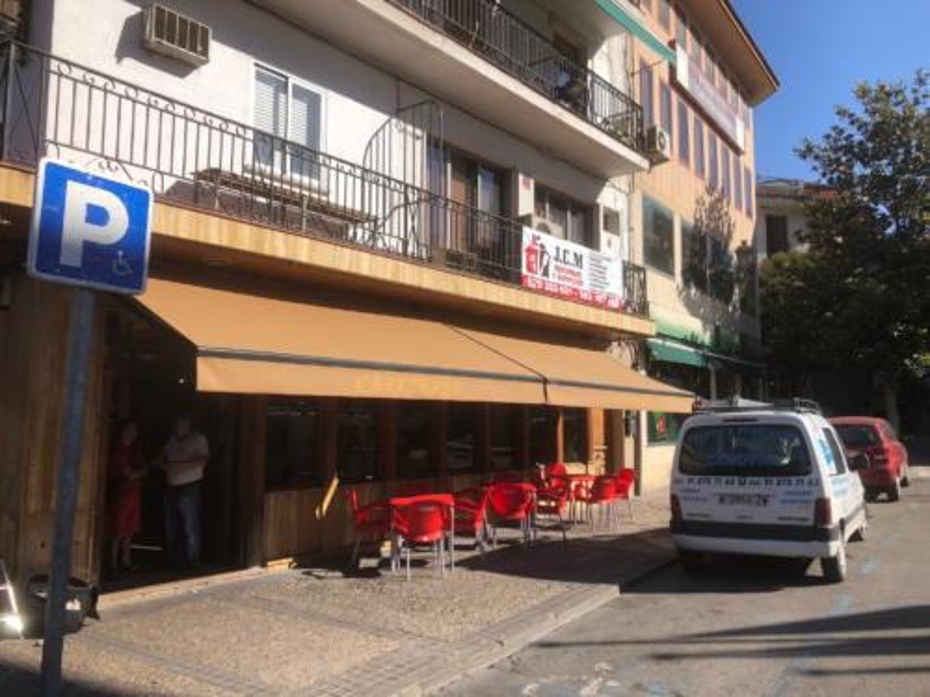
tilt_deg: +7.6
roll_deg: -1.4
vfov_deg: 49.7
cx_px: 465
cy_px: 348
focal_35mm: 28
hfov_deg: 63.4
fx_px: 752
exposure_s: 1/1919
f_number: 1.8
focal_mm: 3.99
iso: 20
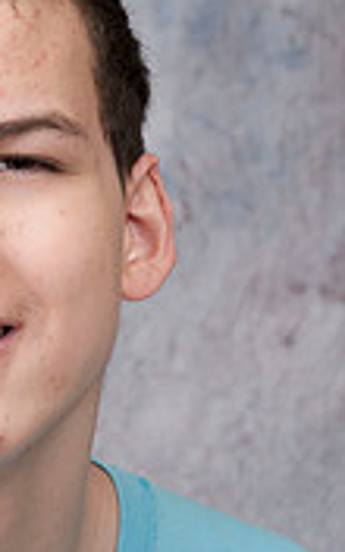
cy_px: 364
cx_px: -49
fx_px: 4979
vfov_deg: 6.3
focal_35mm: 331
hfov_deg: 4.0
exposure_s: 1/125
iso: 200
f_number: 5.6
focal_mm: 85
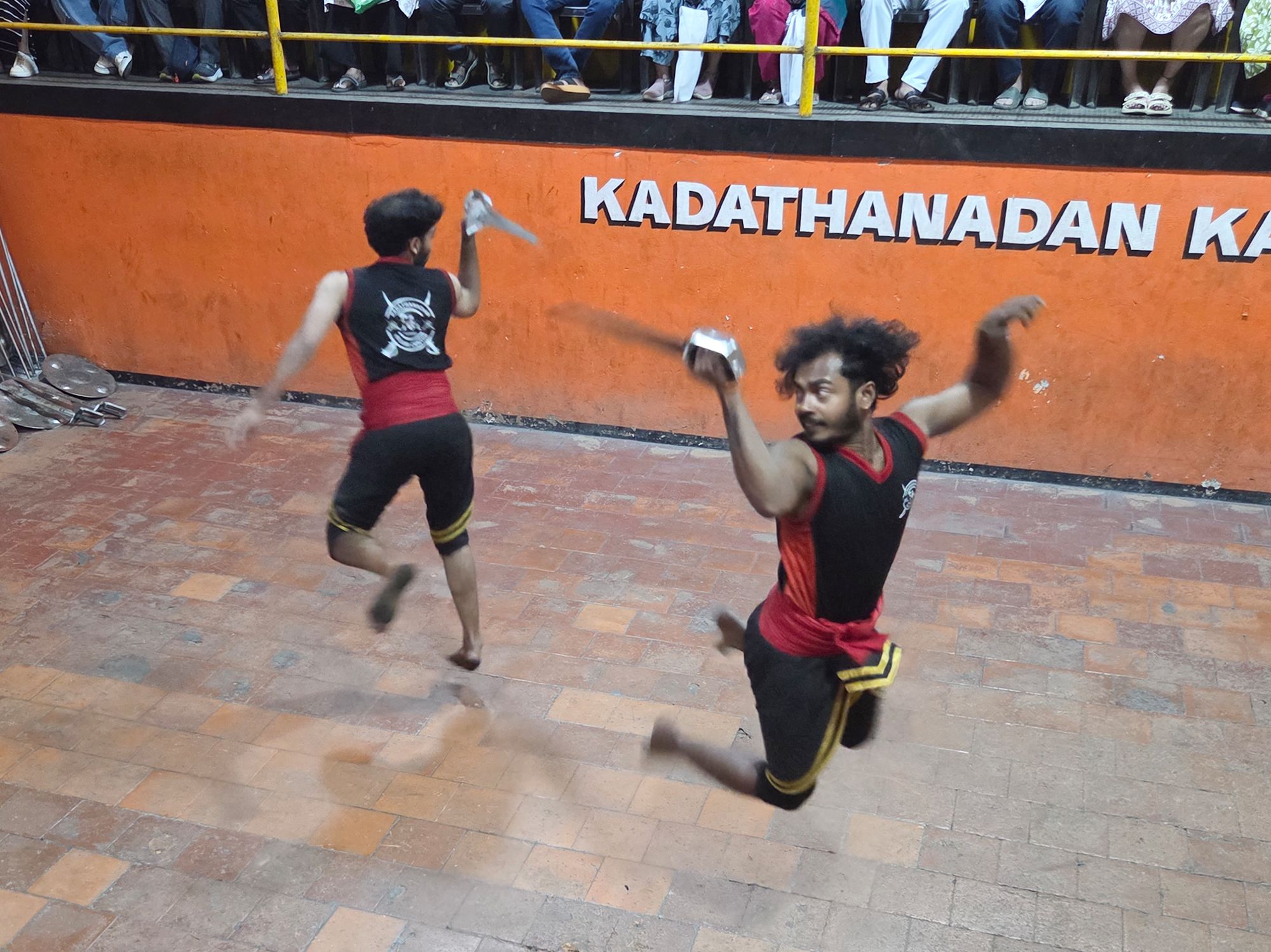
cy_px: 476
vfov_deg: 58.9
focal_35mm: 23
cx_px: 636
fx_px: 844
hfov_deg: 73.9
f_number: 1.8
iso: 1250
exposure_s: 1/100
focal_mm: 5.4
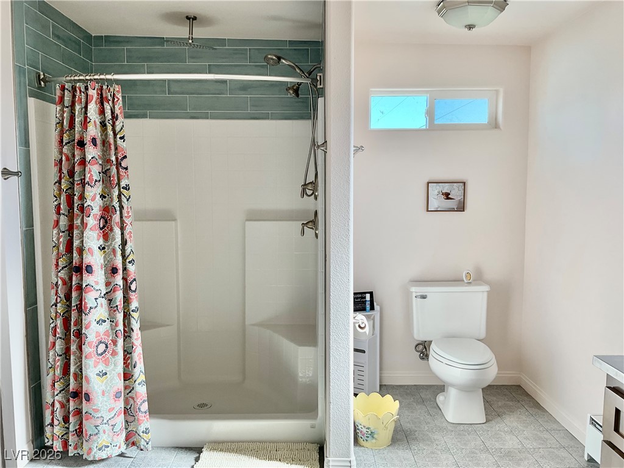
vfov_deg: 48.2
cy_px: 234
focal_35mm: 29
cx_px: 312
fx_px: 523
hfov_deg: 61.7
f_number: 1.8
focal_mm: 3
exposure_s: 1/120
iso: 25
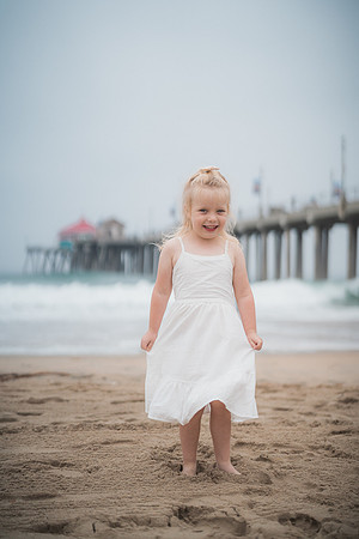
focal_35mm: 50
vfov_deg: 39.6
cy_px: 270
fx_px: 748
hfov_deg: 27.0
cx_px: 180
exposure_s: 1/4000
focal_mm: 50
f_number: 1.4
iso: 160
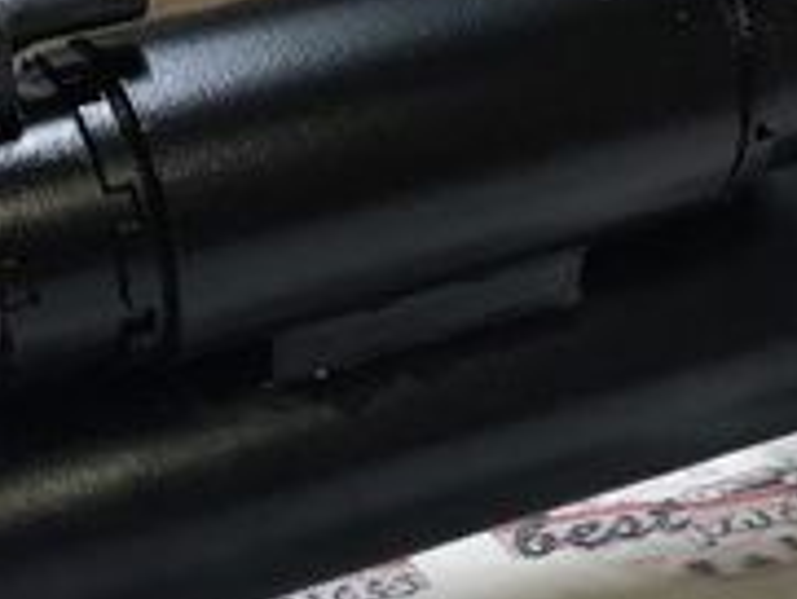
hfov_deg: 19.8
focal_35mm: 99
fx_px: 2281
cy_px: 634
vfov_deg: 14.7
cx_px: 343
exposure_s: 1/17
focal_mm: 3.99
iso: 40
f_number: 1.8
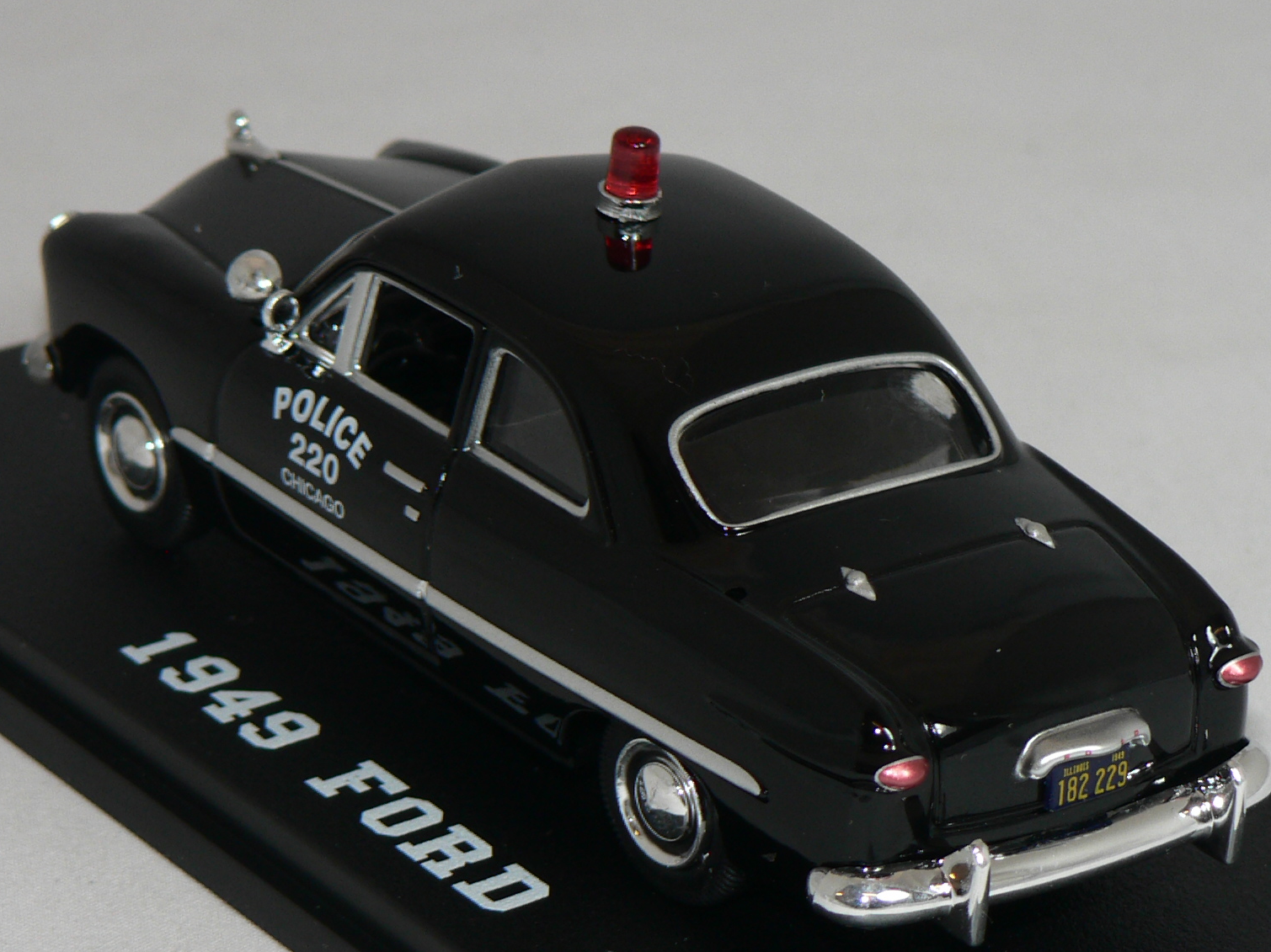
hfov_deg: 11.8
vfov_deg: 8.8
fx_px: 6167
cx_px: 705
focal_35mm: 168
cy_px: 612
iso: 80
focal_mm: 16.5
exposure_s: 1/60
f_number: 3.2
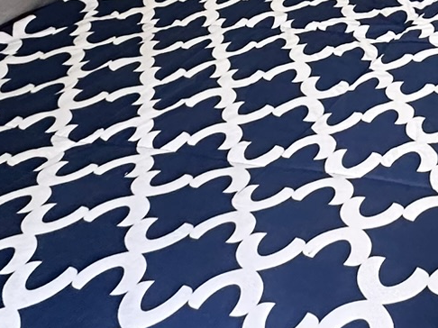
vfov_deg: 18.1
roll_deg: +1.5
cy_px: -303
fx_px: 746
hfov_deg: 26.3
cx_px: 611
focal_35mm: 59
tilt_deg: -4.8
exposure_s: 1/99
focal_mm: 2.22
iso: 250
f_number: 2.2
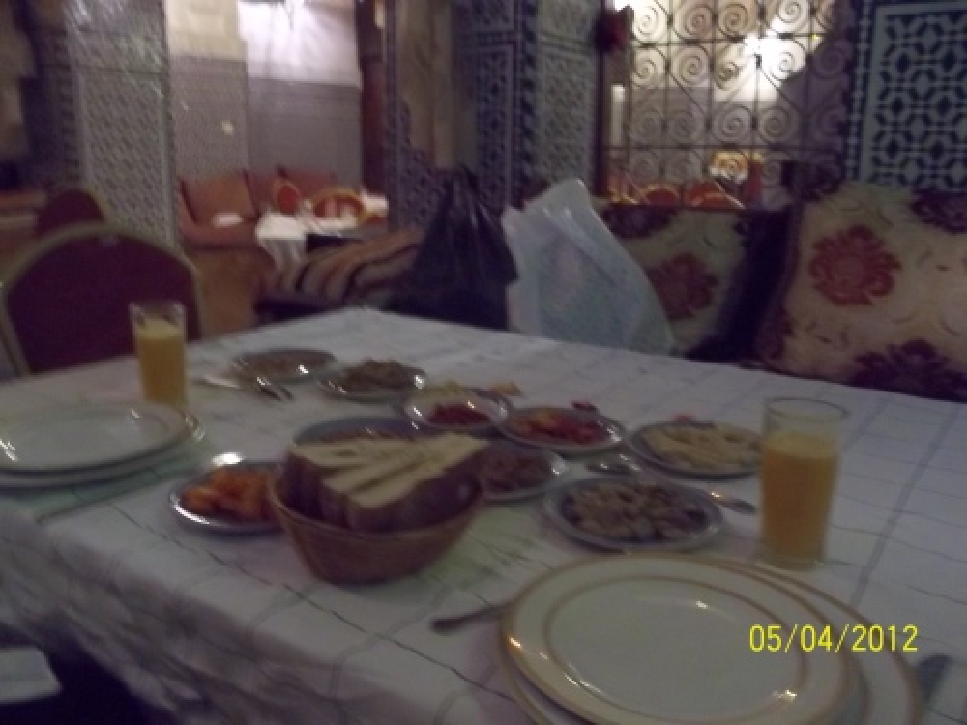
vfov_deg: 48.2
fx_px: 810
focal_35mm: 29
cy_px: 362
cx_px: 484
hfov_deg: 61.7
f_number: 3.3
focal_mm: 4.1
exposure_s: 1/8
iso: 400
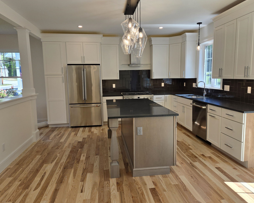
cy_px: 101
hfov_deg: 68.1
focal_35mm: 25
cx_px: 127
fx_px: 188
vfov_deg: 56.8
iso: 80
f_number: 1.8
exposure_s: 1/631
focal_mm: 5.4
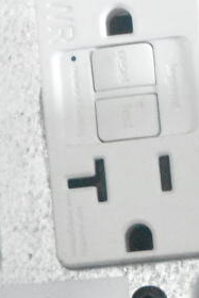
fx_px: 2112
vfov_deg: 8.1
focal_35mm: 255
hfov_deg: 5.4
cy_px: 198
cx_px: -69
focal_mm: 52
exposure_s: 1/30
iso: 25600
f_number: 5.6
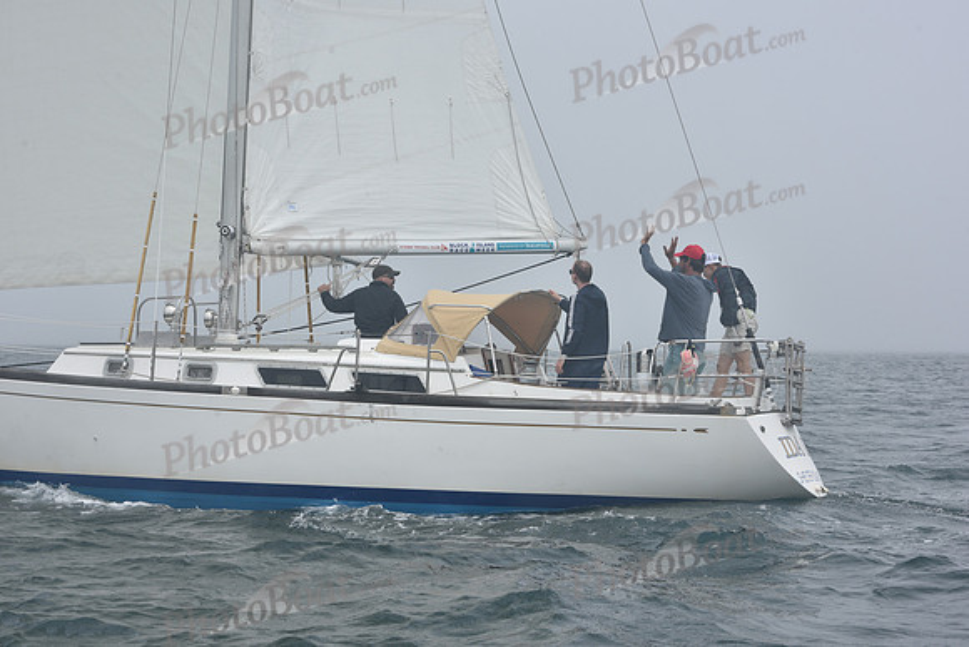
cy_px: 324
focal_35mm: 70
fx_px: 1885
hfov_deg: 28.8
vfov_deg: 19.5
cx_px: 484
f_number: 10
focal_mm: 70
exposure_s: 1/800
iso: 250
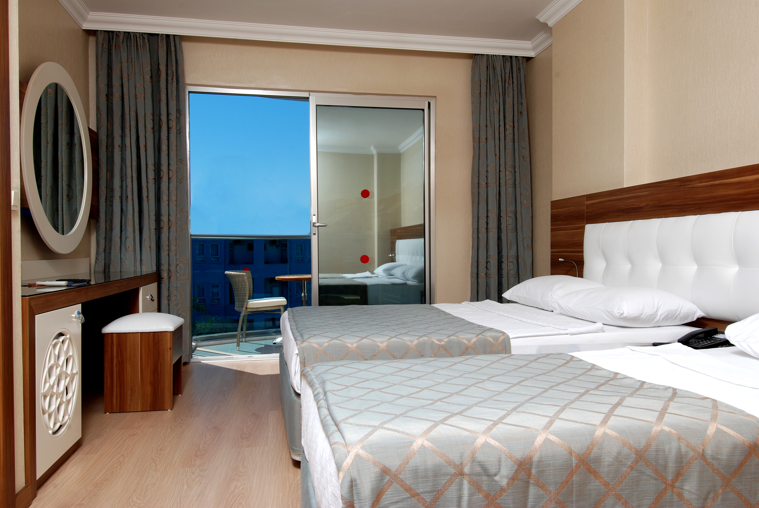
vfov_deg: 50.5
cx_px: 380
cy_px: 254
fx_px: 538
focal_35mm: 26
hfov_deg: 70.4
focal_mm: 17
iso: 100
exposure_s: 1/125
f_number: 18
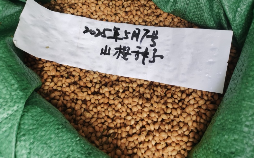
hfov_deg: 64.7
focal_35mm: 29
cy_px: 69
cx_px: 127
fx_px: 201
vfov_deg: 43.0
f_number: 1.8
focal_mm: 5.58
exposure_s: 1/211
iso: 50
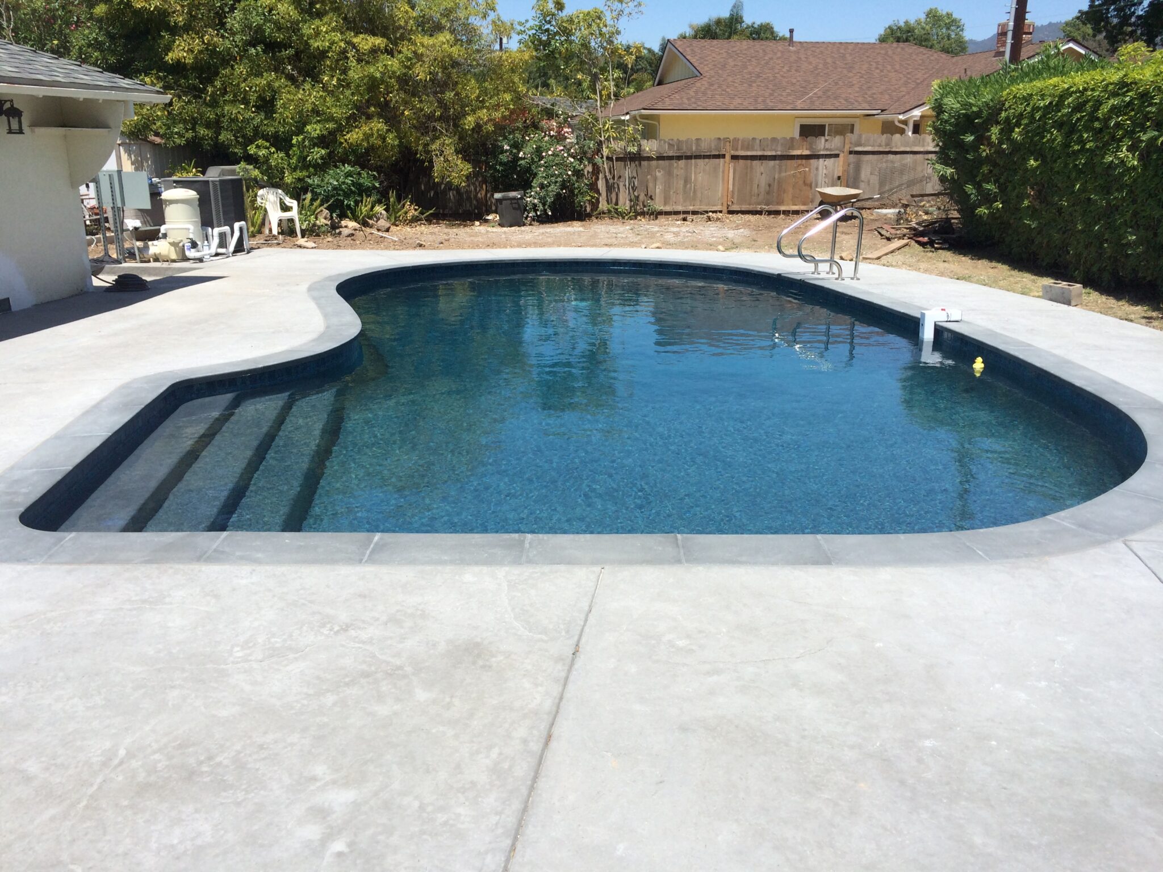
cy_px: 436
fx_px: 1008
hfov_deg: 60.0
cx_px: 582
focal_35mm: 30
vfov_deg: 46.8
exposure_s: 1/2283
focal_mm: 4.12
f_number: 2.2
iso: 32
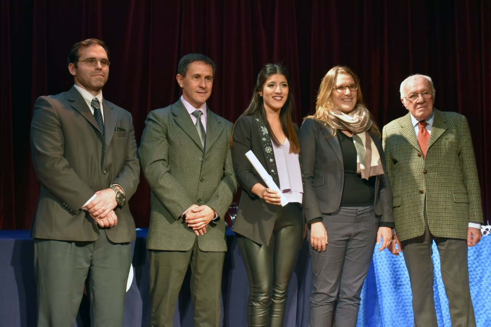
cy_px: 164
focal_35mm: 48
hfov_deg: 41.1
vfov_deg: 28.1
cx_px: 246
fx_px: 655
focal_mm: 32
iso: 800
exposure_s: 1/50
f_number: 4
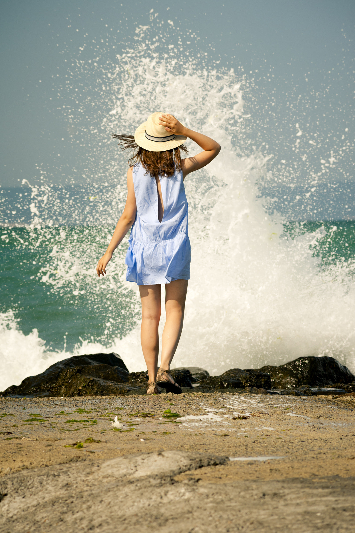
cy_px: 261
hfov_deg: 7.0
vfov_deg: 10.6
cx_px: 179
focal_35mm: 195
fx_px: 2887
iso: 640
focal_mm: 190
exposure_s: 1/800
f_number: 8
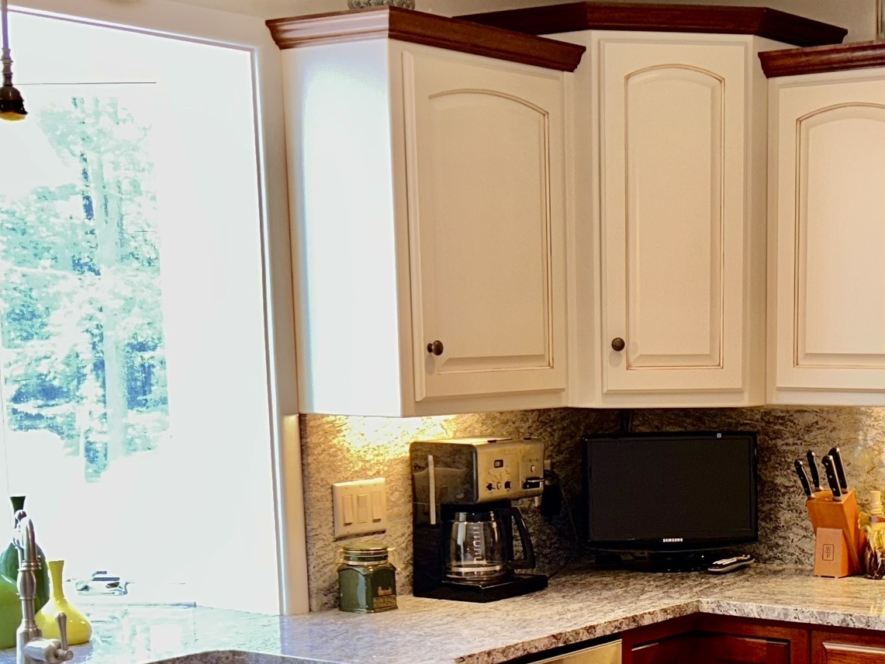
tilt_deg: -11.1
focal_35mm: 70
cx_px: 634
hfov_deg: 27.5
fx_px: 1790
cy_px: 663
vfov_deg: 20.4
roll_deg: +0.7
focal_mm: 5.7
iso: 32
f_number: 1.5
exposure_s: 1/30
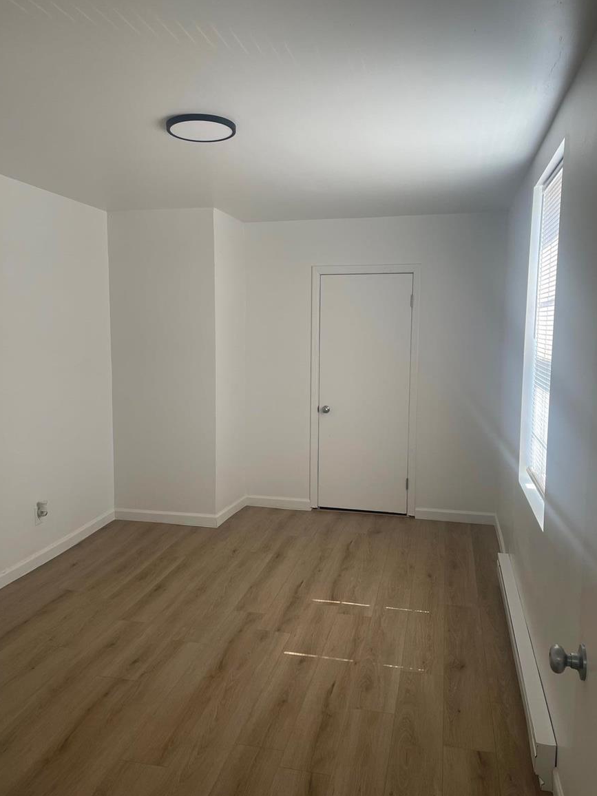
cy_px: 400
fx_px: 621
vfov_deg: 65.3
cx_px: 296
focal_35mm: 27
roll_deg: -0.3
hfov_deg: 51.4
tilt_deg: -5.9
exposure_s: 1/121
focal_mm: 4.2
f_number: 1.6
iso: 40
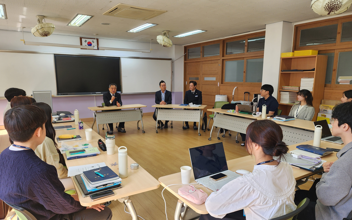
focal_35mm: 25
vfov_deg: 49.2
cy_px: 121
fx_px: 240
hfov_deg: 72.5
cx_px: 173
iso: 80
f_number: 1.8
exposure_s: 1/180
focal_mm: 6.4
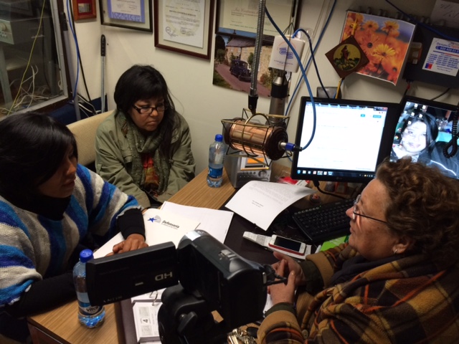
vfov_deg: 48.2
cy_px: 172
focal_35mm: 29
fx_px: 385
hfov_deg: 61.7
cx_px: 230
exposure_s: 1/33
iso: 160
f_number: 2.2
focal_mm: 4.15
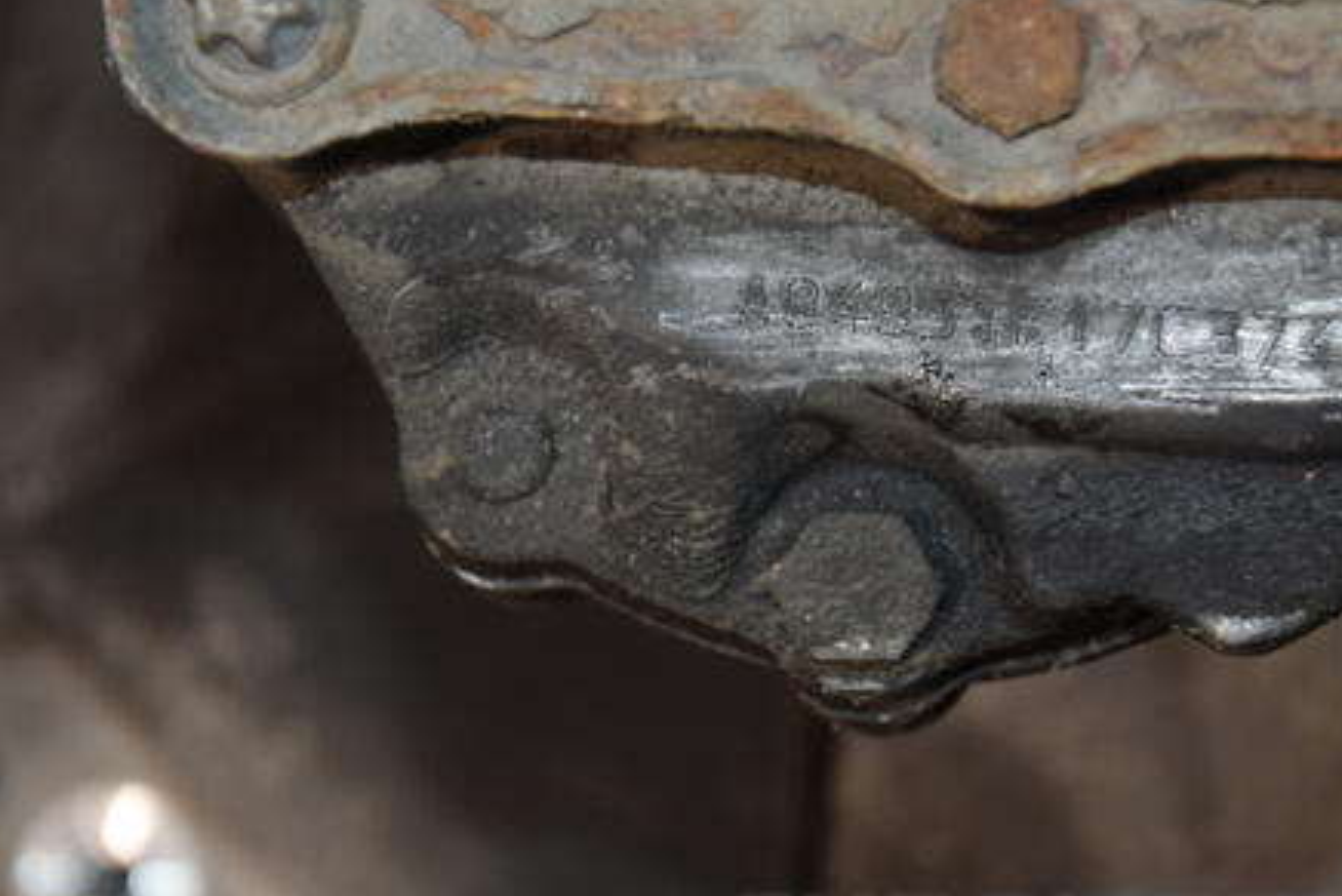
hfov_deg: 13.3
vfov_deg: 8.9
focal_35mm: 155
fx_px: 5768
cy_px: 530
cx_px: 674
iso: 800
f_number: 5.3
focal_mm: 75
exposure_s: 1/60
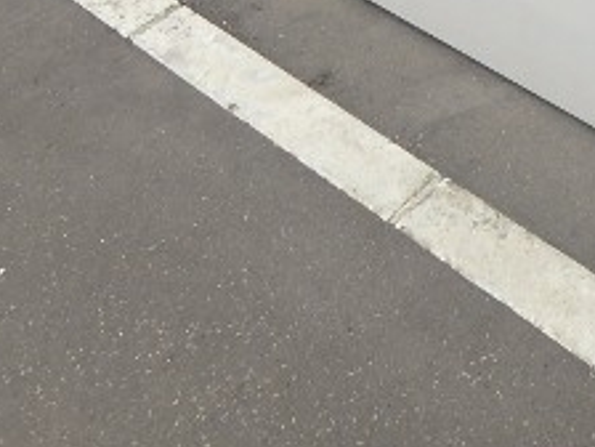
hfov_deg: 28.3
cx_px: 704
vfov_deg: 21.8
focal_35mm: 60
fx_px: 1031
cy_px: -146
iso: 125
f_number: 3.5
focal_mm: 3.7
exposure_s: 1/60
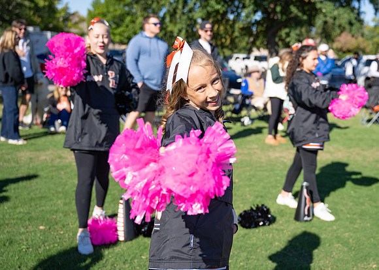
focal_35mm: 46
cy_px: 111
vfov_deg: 30.5
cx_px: 232
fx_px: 495
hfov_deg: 41.7
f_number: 2.8
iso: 250
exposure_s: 1/4000
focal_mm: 36.4
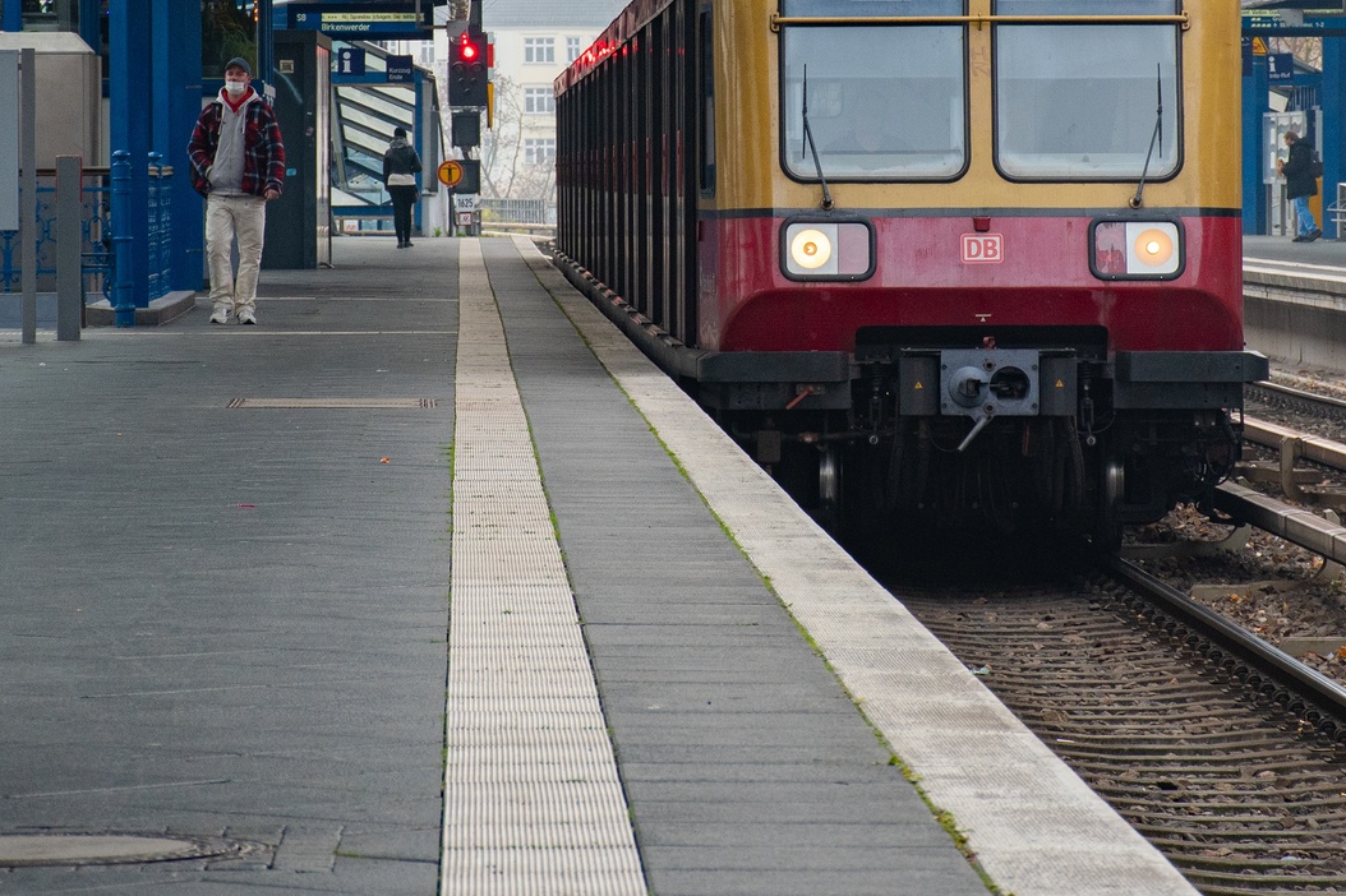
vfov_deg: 5.6
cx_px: 793
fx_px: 9194
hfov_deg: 8.4
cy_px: 117
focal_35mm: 246
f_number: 8
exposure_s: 1/350
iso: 500
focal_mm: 90
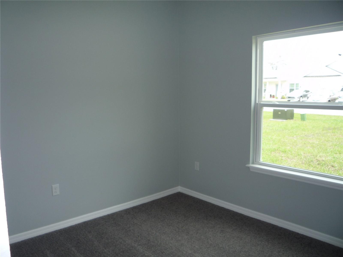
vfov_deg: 46.8
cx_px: 172
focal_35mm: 30
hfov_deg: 60.0
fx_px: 297
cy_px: 128
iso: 100
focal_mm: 5.2
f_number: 3.3
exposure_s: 1/100
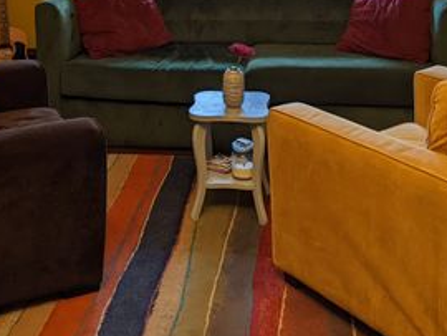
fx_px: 775
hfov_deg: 32.1
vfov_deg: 23.2
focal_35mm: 60
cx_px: 184
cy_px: -18
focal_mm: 4.38
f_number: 1.73
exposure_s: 1/30
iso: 53
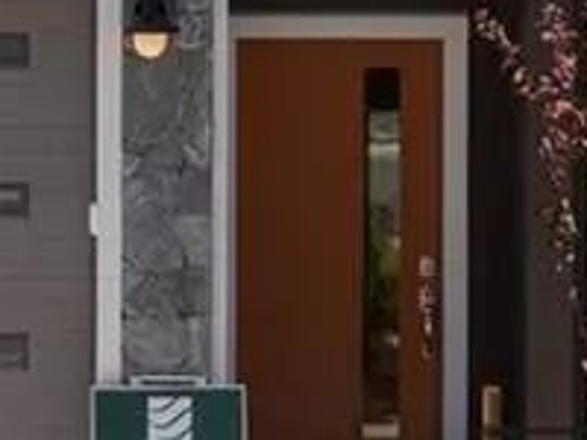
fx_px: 3256
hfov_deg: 10.3
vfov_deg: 7.4
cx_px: 229
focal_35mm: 192
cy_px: -524
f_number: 6.3
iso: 100
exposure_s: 1/640
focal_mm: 12.29
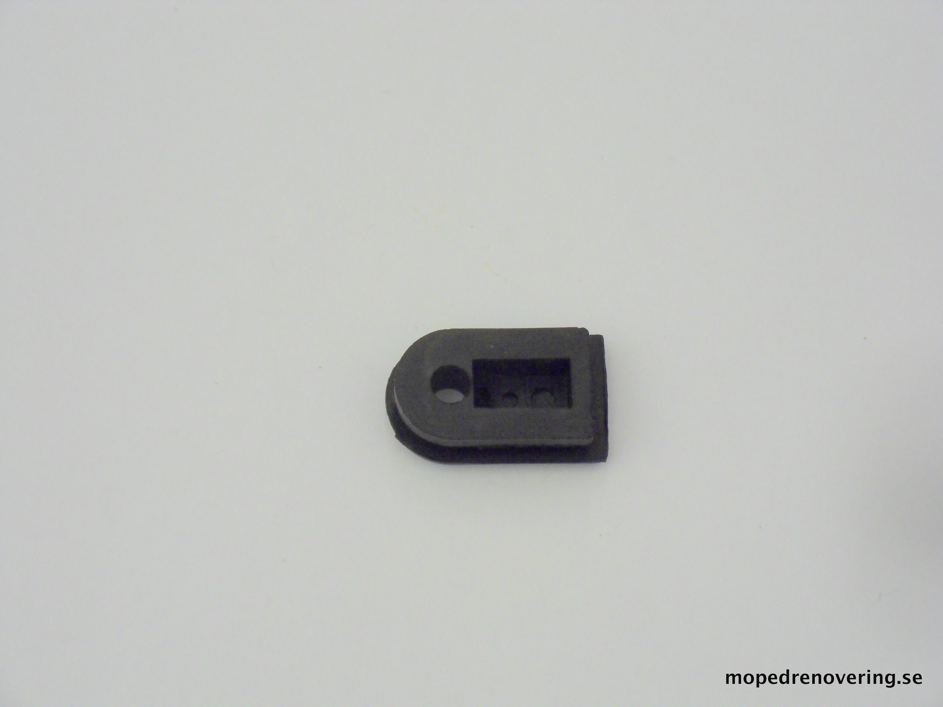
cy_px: 354
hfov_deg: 17.9
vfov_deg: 13.5
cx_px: 472
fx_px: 2997
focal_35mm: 110
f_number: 5.6
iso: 400
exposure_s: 1/60
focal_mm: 19.3
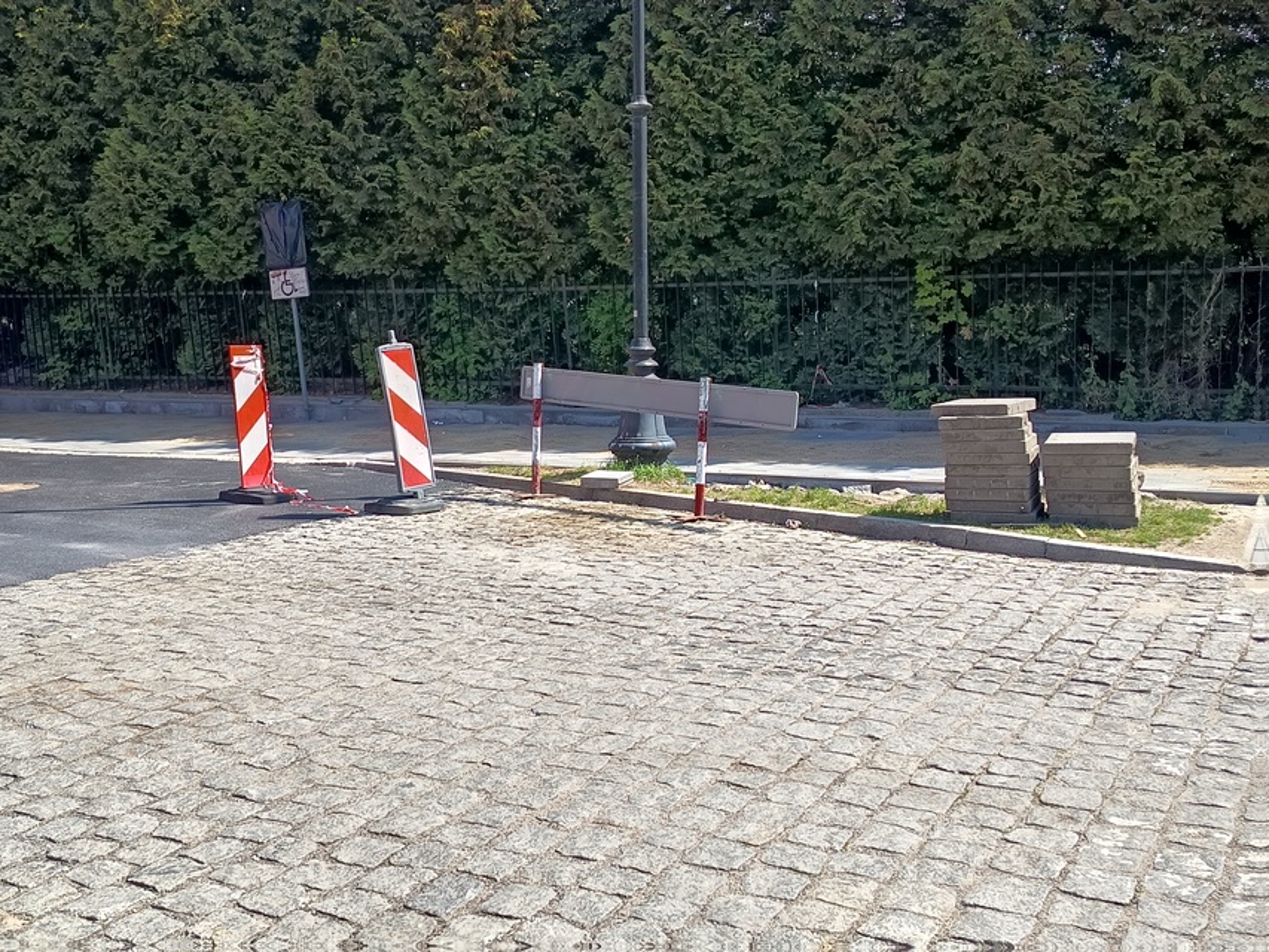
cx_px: 634
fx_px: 1430
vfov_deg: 36.8
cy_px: 476
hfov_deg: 47.9
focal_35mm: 39
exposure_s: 1/318
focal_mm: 5.27
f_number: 1.7
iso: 50
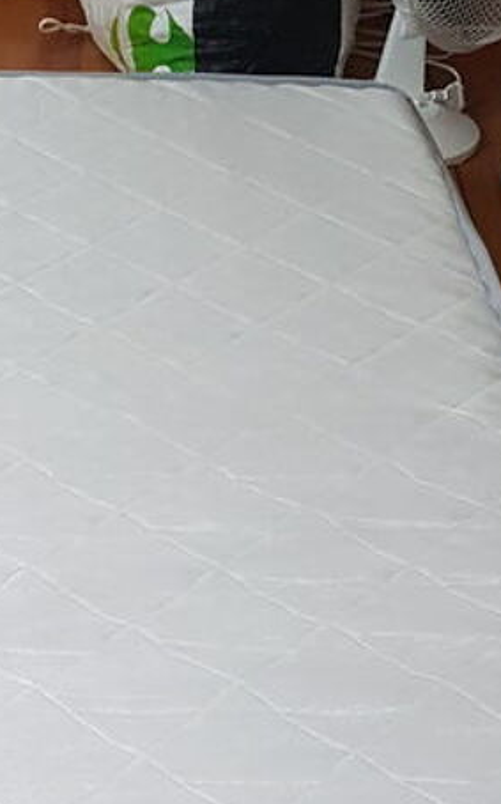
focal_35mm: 81
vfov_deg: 23.1
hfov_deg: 15.9
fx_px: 1773
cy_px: 998
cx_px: 53
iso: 200
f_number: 1.7
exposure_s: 1/60
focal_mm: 4.2
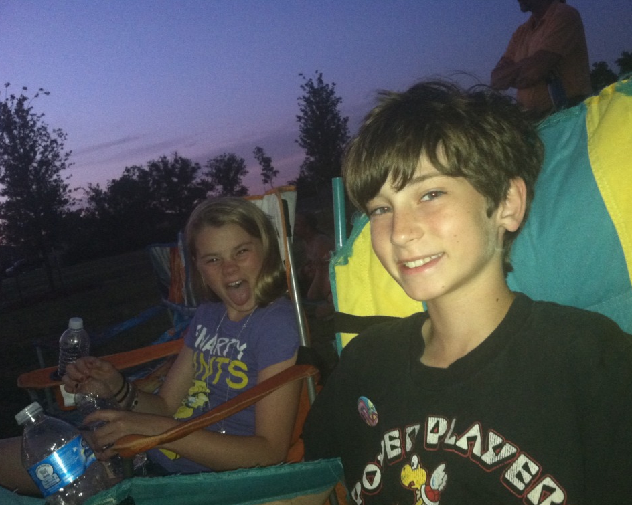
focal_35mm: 37
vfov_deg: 40.1
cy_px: 254
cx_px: 334
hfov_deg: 49.1
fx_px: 692
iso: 320
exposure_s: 1/15
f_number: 2.8
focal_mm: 3.85
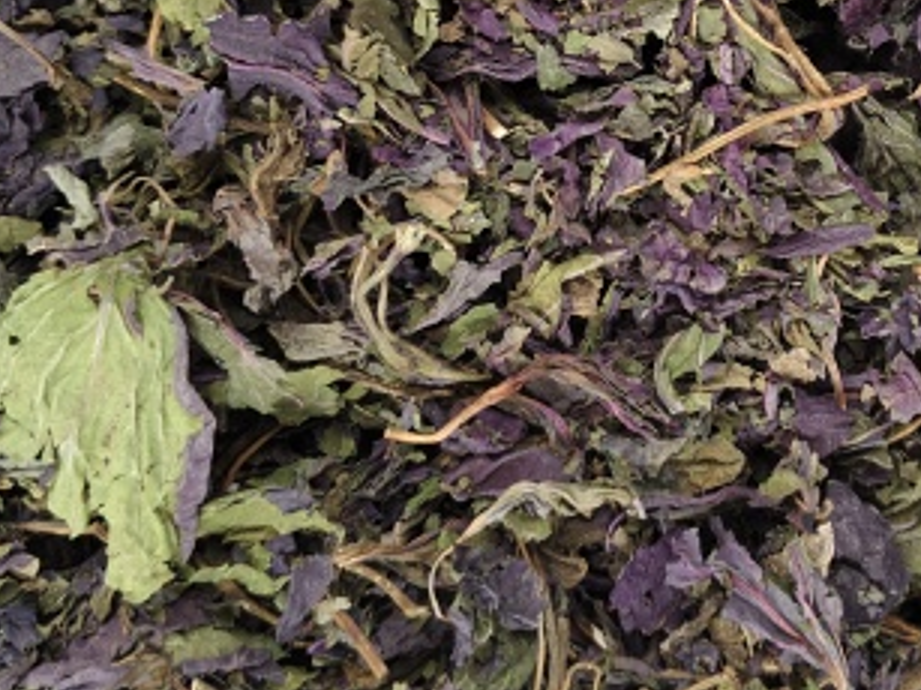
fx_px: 1596
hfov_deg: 31.4
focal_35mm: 60
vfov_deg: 23.7
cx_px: 738
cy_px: 60
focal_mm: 5.56
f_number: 1.88
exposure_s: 1/33.3
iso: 1283
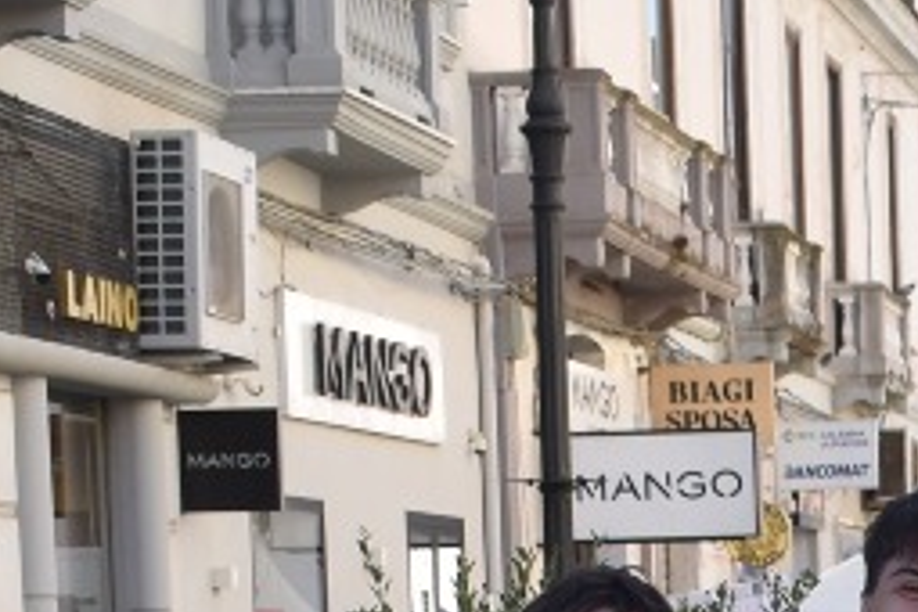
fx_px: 4140
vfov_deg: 8.0
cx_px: 1087
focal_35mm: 162
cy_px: 1323
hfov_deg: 12.4
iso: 100
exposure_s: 1/200
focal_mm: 23
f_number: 5.6
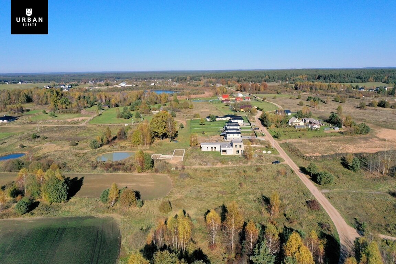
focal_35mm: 28
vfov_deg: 46.4
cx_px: 198
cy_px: 132
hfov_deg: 65.5
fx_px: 308
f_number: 7.1
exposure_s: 1/1250
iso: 200
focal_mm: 10.26
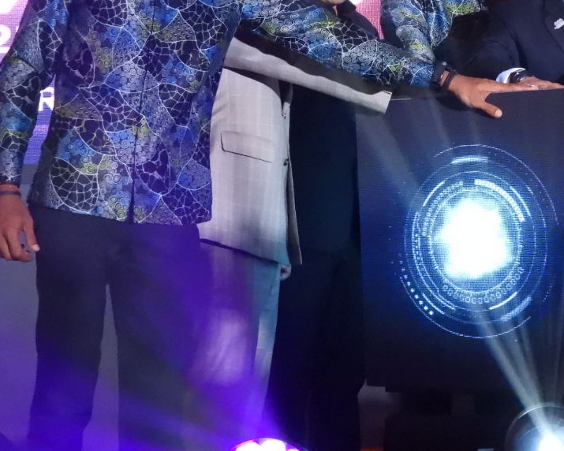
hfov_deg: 16.1
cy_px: 44
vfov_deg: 13.0
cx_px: 494
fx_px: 1970
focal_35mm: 118
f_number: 3.5
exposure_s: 1/100
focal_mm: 10.7
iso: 2000
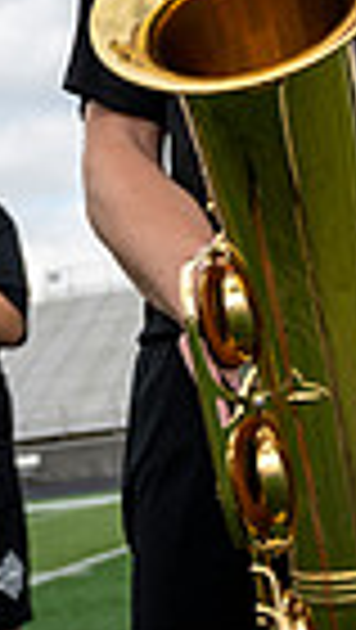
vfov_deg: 23.1
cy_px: -202
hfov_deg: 14.9
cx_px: 239
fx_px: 1356
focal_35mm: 81
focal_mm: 24
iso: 250
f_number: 4
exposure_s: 1/800
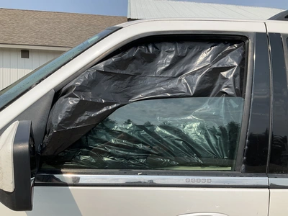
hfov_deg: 61.7
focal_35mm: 29
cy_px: 108
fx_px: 241
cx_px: 144
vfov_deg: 48.2
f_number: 1.8
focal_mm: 3
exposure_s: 1/2667
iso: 25
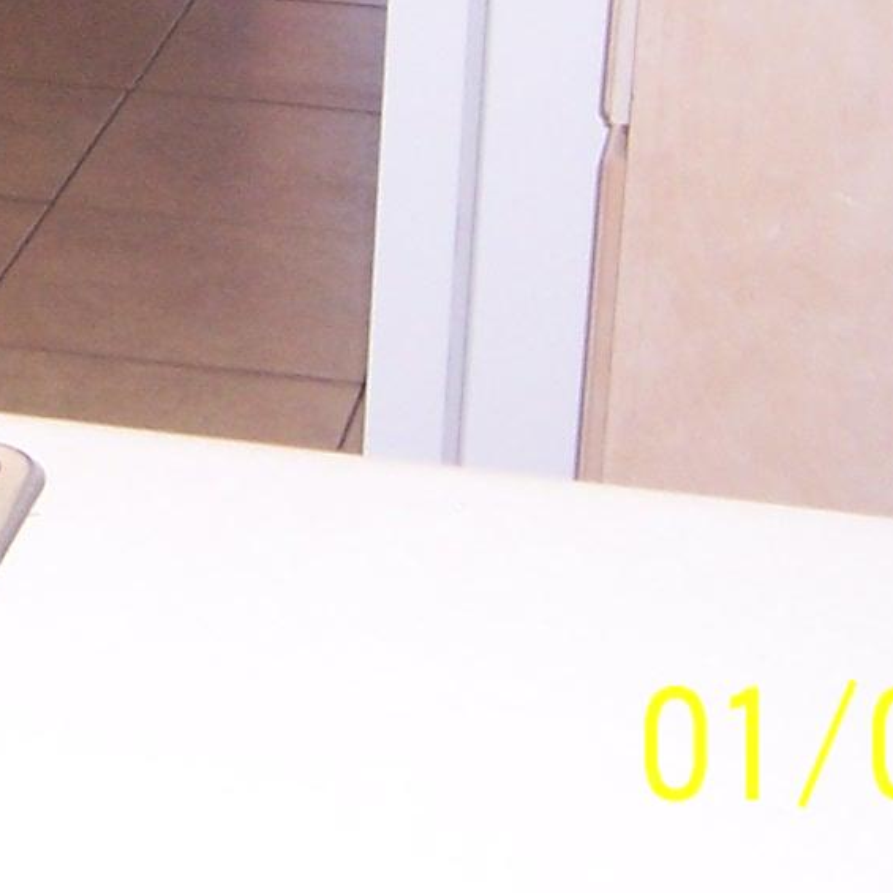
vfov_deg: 14.1
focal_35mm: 119
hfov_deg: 14.1
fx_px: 3473
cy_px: -281
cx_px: -221
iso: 140
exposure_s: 1/60
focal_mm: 5.5
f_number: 2.8
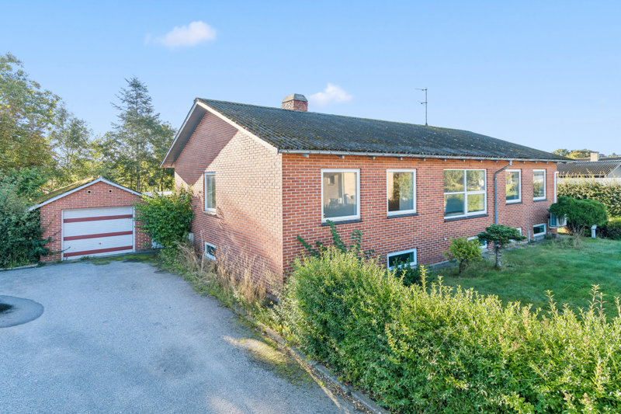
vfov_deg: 64.5
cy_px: 207
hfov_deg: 86.9
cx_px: 310
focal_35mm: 19
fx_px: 328
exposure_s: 1/640
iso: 400
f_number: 4.5
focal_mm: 19
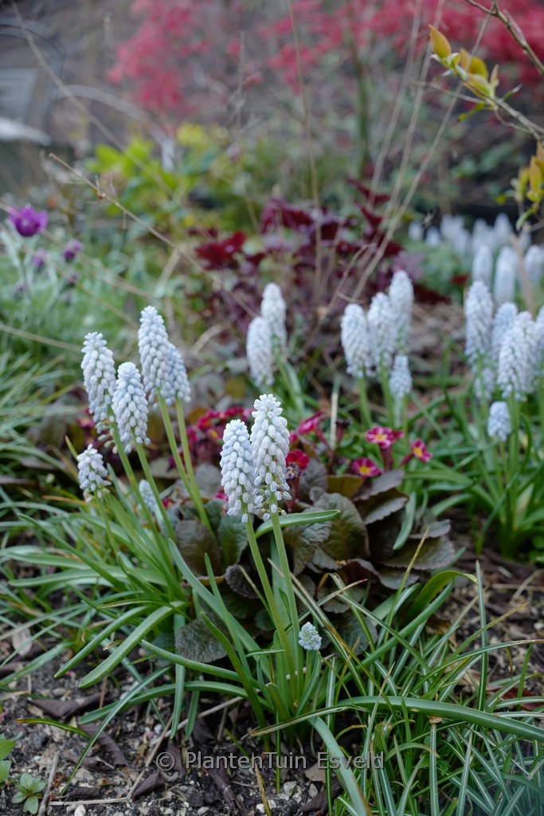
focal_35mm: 28
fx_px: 634
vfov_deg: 65.5
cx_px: 272
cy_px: 408
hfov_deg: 46.4
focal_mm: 28
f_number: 4
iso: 400
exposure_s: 1/50
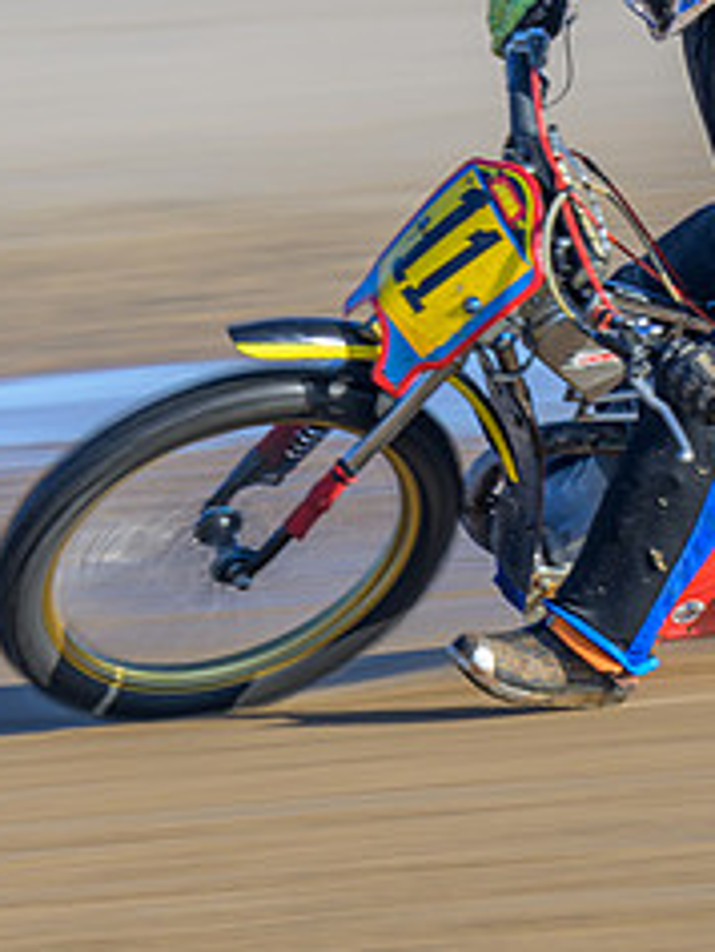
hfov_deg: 2.5
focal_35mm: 584
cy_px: 332
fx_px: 16069
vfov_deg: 3.4
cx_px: 786
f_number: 8
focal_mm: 140
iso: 64
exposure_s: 1/100
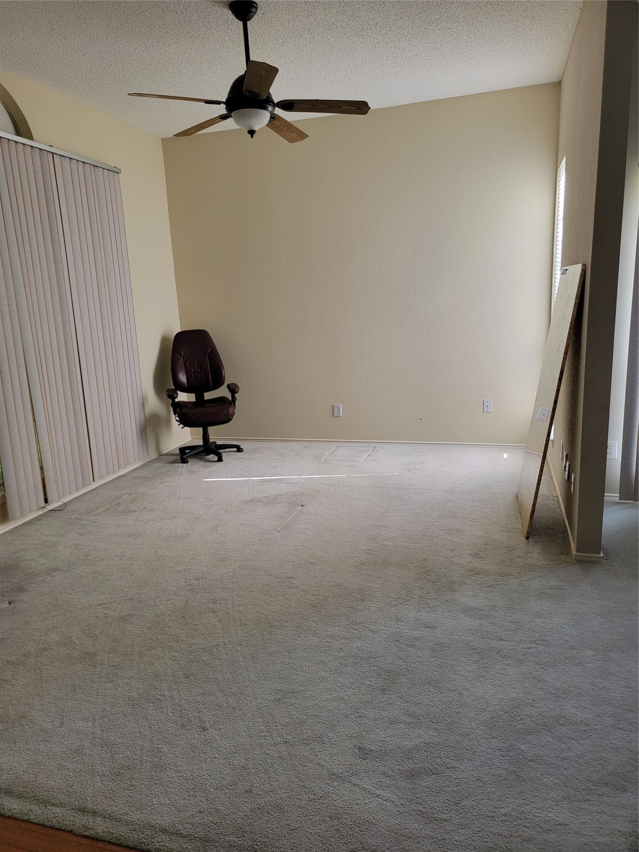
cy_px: 426
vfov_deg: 71.6
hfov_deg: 56.8
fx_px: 591
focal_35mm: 24
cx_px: 320
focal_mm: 6.7
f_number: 1.8
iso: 40
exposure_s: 1/120
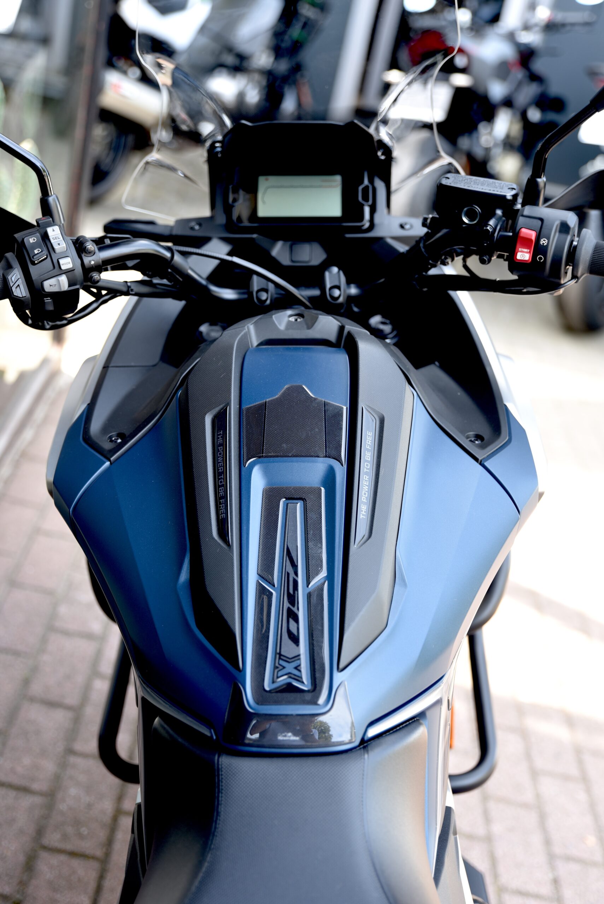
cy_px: 452
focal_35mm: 50
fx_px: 1257
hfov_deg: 27.0
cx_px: 302
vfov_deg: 39.6
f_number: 2.8
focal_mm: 50
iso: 100
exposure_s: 1/50
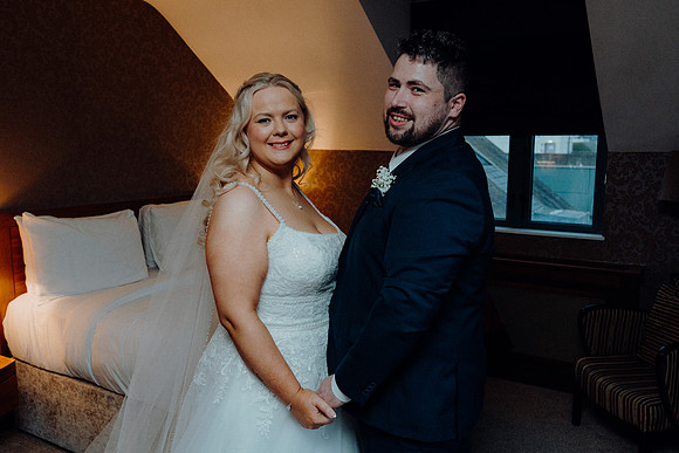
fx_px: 595
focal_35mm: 32
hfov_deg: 59.5
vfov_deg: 41.7
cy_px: 226
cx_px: 340
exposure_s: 1/160
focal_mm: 31
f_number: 5
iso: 2500
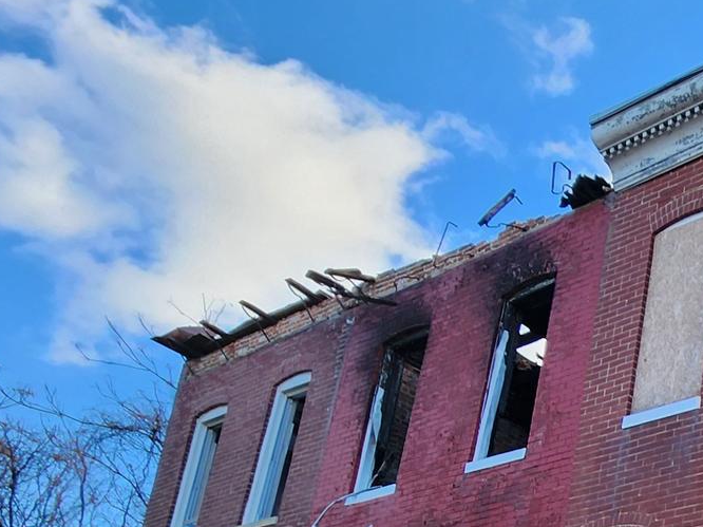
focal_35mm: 40
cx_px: 1020
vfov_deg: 29.0
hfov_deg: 30.2
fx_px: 812
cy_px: 689
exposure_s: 1/481
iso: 50
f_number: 2.2
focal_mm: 2.2
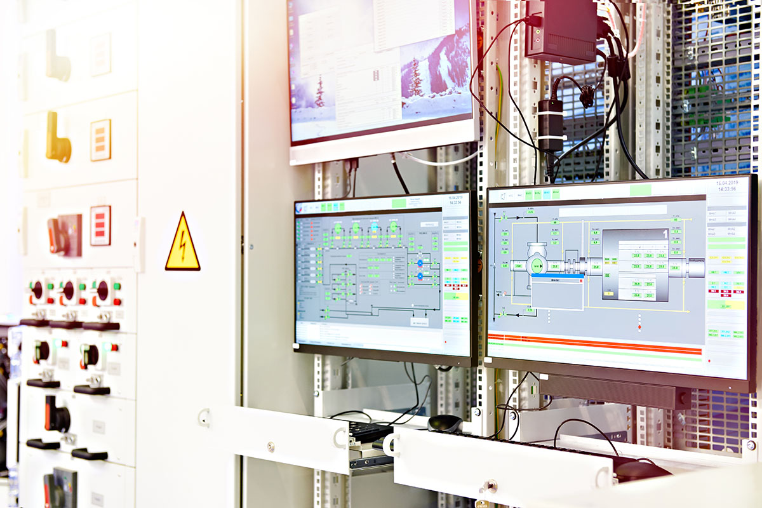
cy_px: 254
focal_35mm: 60
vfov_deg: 22.6
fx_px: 1270
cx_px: 381
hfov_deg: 33.4
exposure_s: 1/60
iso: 800
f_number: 4
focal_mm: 60
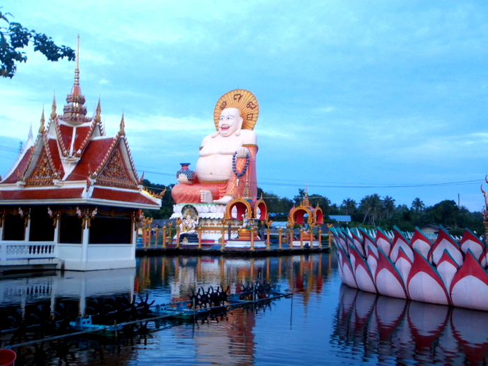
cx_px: 244
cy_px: 183
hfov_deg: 51.4
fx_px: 508
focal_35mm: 36
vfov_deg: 39.7
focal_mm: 6.53
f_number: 4.1
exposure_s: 1/8
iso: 100
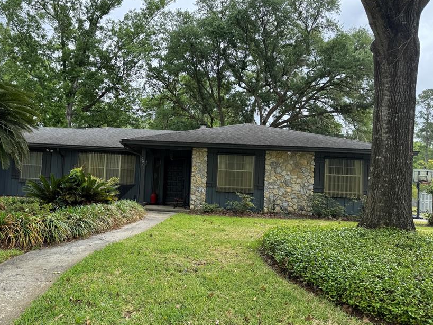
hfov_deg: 59.7
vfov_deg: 46.8
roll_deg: -4.4
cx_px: 187
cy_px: 173
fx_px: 375
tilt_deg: +2.7
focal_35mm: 30
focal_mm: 6.76
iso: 80
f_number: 1.78
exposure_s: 1/1059
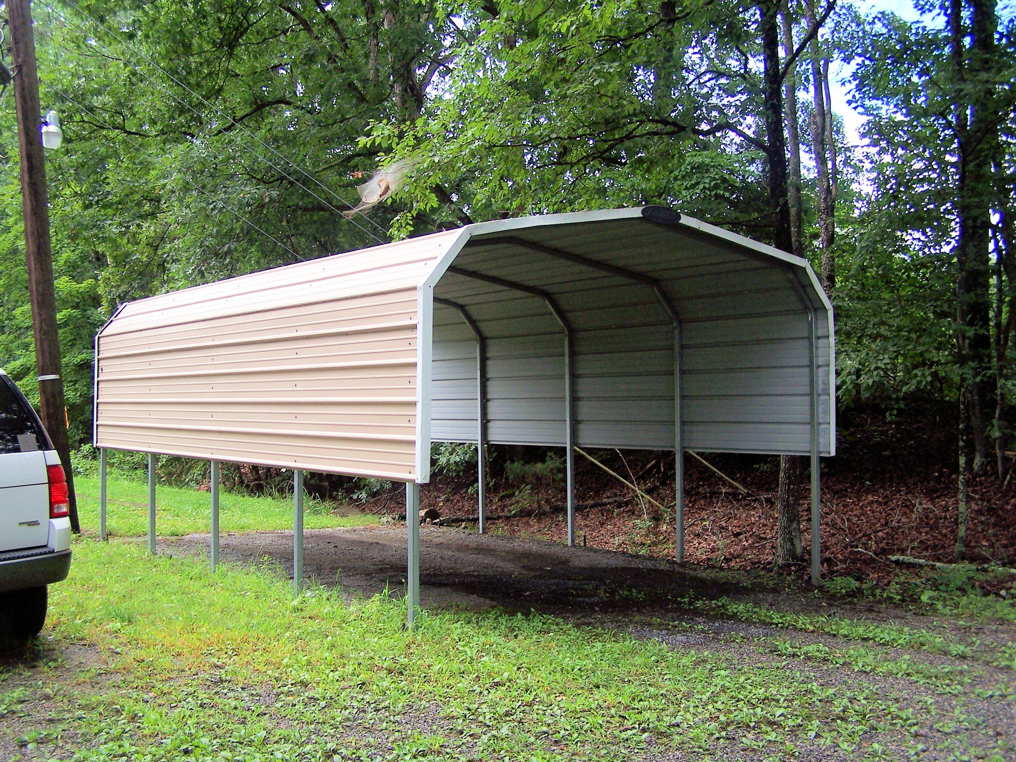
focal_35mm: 38
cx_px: 508
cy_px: 381
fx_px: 1115
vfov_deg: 37.7
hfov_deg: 49.0
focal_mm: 6.3
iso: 80
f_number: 2.8
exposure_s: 1/320
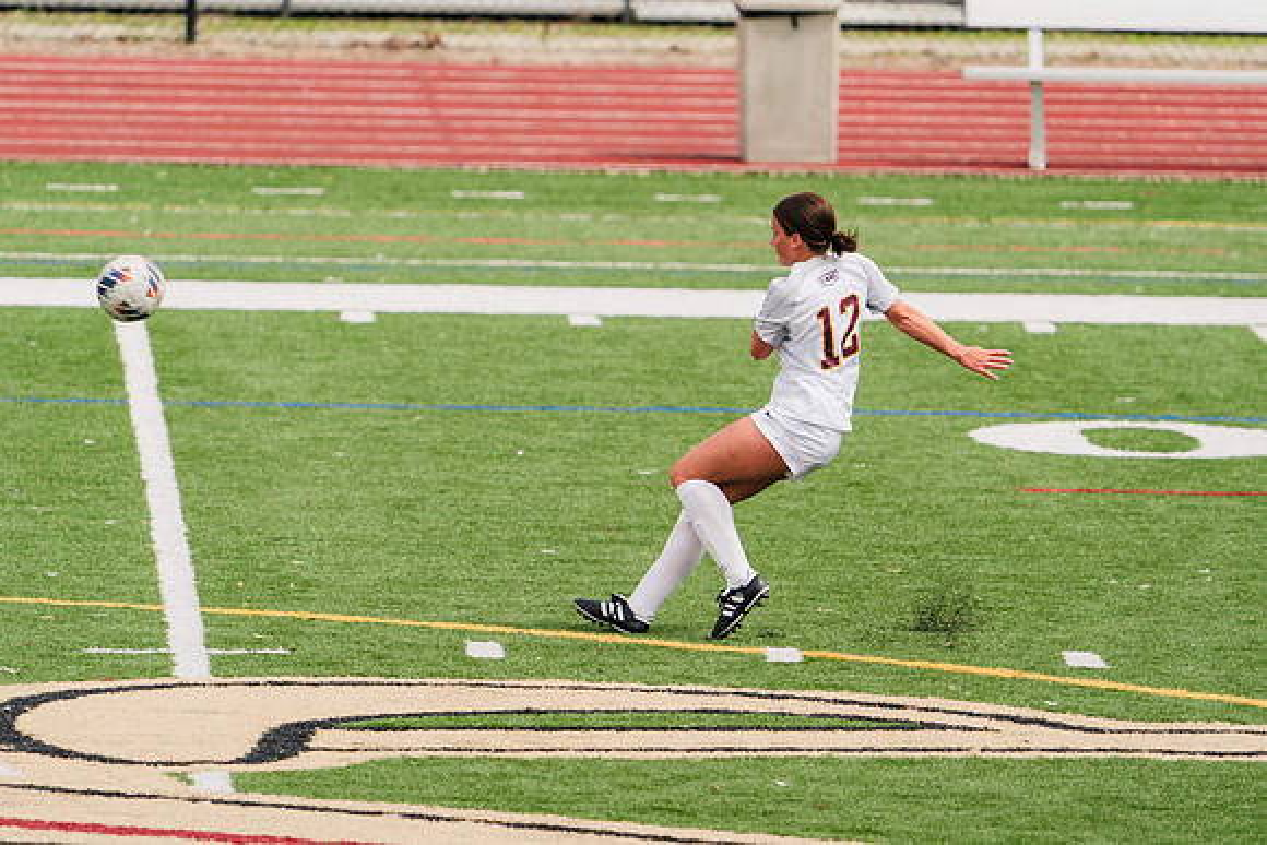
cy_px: 447
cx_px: 631
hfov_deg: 3.9
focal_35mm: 527
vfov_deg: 2.6
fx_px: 18552
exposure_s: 1/1600
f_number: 6.3
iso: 400
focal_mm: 441
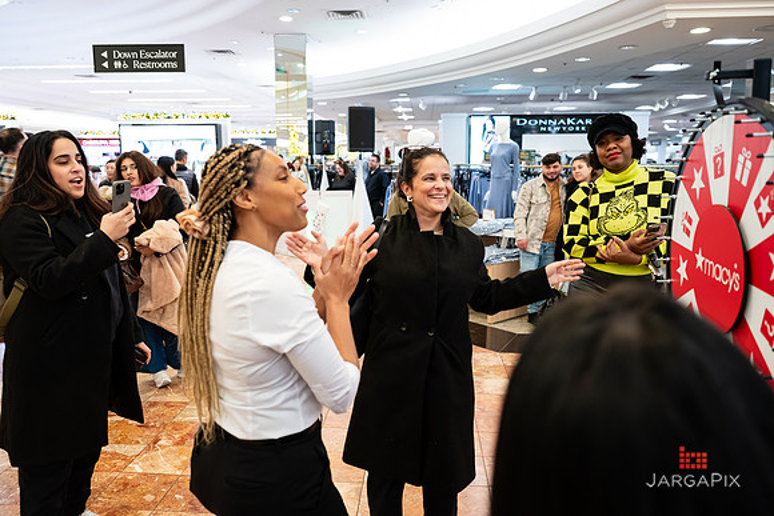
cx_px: 387
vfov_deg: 45.6
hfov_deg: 64.4
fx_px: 614
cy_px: 258
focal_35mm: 29
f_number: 3.2
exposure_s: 1/125
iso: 1250
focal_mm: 28
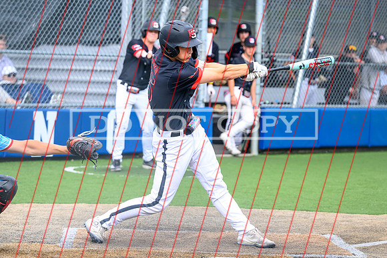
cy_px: 117
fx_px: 1636
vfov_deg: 9.0
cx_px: 184
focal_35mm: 152
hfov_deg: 13.5
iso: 1000
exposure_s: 1/3200
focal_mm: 95
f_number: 2.8
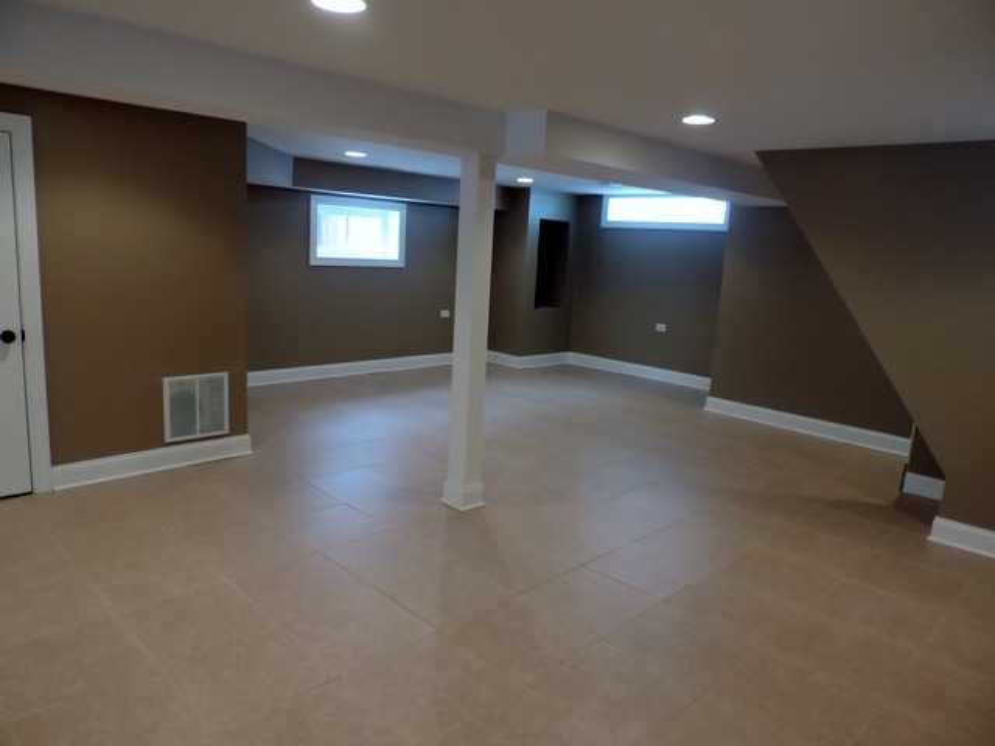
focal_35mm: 24
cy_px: 373
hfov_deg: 71.6
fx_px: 690
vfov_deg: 56.8
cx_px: 498
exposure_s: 1/30
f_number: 3
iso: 320
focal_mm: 4.3
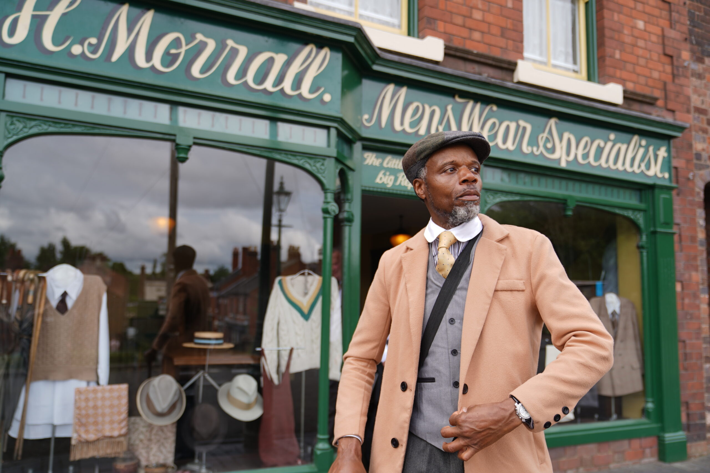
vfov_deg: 43.6
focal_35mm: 30
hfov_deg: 61.9
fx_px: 592
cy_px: 236
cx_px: 355
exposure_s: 1/320
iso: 50
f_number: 2.8
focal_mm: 30
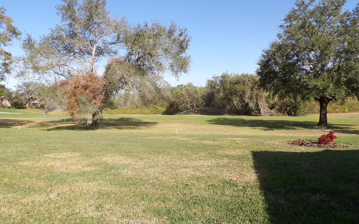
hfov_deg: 70.4
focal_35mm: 26
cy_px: 121
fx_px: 254
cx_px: 178
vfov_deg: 47.5
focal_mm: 4.3
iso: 100
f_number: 2.8
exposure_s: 1/936
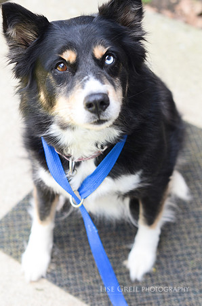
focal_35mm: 75
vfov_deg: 27.0
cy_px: 153
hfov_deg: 18.1
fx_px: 634
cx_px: 101
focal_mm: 50
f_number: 3.5
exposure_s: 1/640
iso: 400
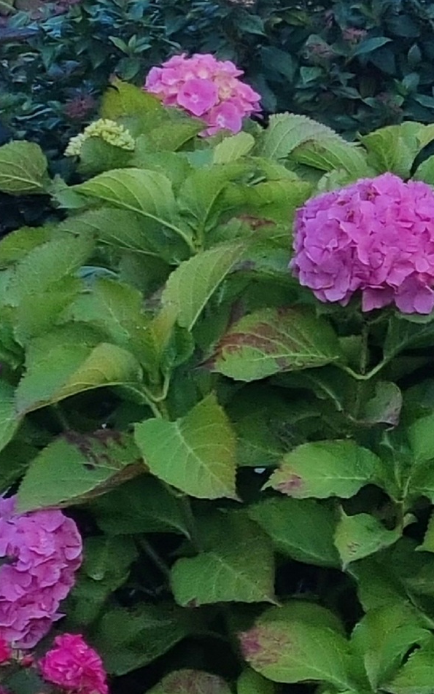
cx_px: 436
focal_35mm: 55
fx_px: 1041
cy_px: 416
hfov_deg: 22.6
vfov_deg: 36.8
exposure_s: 1/333
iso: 25
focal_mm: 5.9
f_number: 2
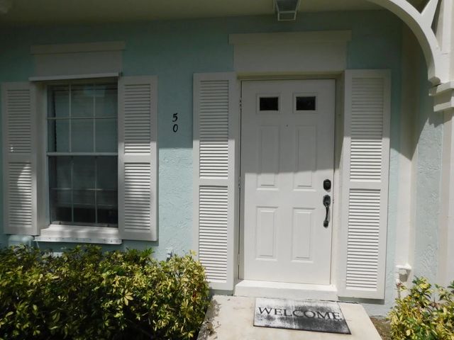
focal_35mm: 23
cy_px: 170
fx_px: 302
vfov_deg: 58.9
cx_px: 227
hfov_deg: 73.9
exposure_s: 1/1000
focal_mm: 4
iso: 125
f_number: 6
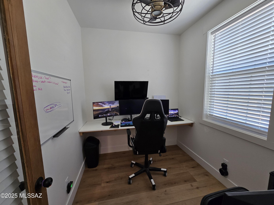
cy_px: 102
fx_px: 103
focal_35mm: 13
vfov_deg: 89.9
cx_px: 137
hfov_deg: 106.2
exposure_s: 1/60
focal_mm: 2.2
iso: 100
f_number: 2.2
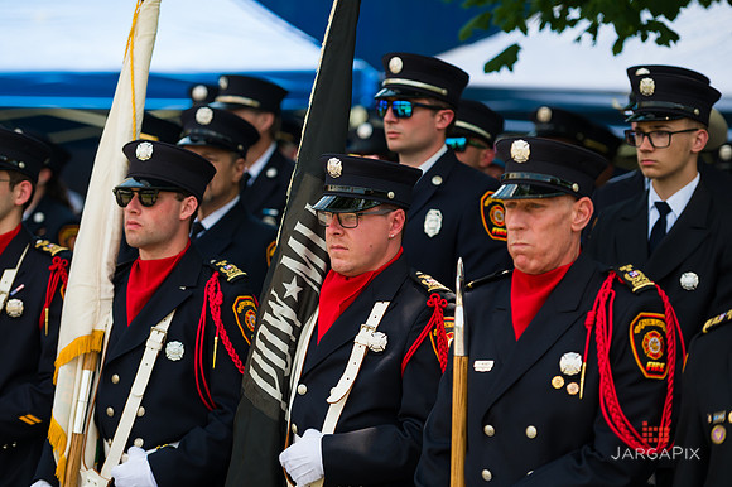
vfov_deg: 11.2
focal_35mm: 122
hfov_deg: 16.8
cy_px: 244
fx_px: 2479
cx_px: 366
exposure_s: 1/1000
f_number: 3.2
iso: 200
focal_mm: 122
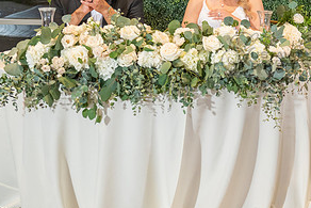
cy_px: 60
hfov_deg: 21.2
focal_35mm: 93
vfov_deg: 14.7
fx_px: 804
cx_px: 302
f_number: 3.5
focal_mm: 38
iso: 800
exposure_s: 1/160
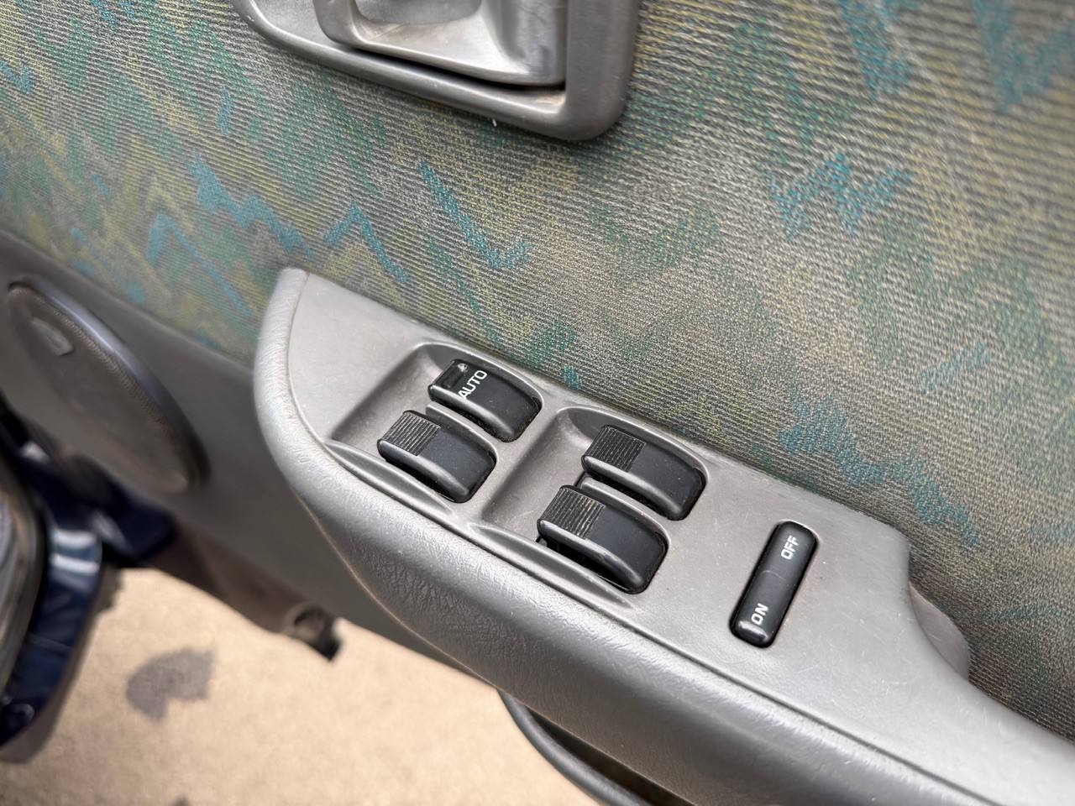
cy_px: 403
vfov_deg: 56.8
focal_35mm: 24
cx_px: 538
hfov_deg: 71.6
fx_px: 745
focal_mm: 6.76
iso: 160
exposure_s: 1/121
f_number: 1.78
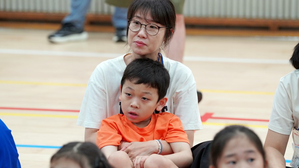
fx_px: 1443
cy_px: 74
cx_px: 150
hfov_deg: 11.8
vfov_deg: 6.7
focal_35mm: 182
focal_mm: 173
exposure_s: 1/200
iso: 2500
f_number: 4
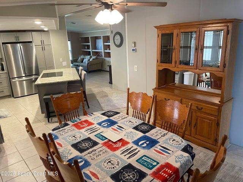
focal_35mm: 26
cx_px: 122
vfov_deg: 53.1
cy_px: 91
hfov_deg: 67.3
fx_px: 183
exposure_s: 1/60
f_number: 1.6
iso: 200
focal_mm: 4.2
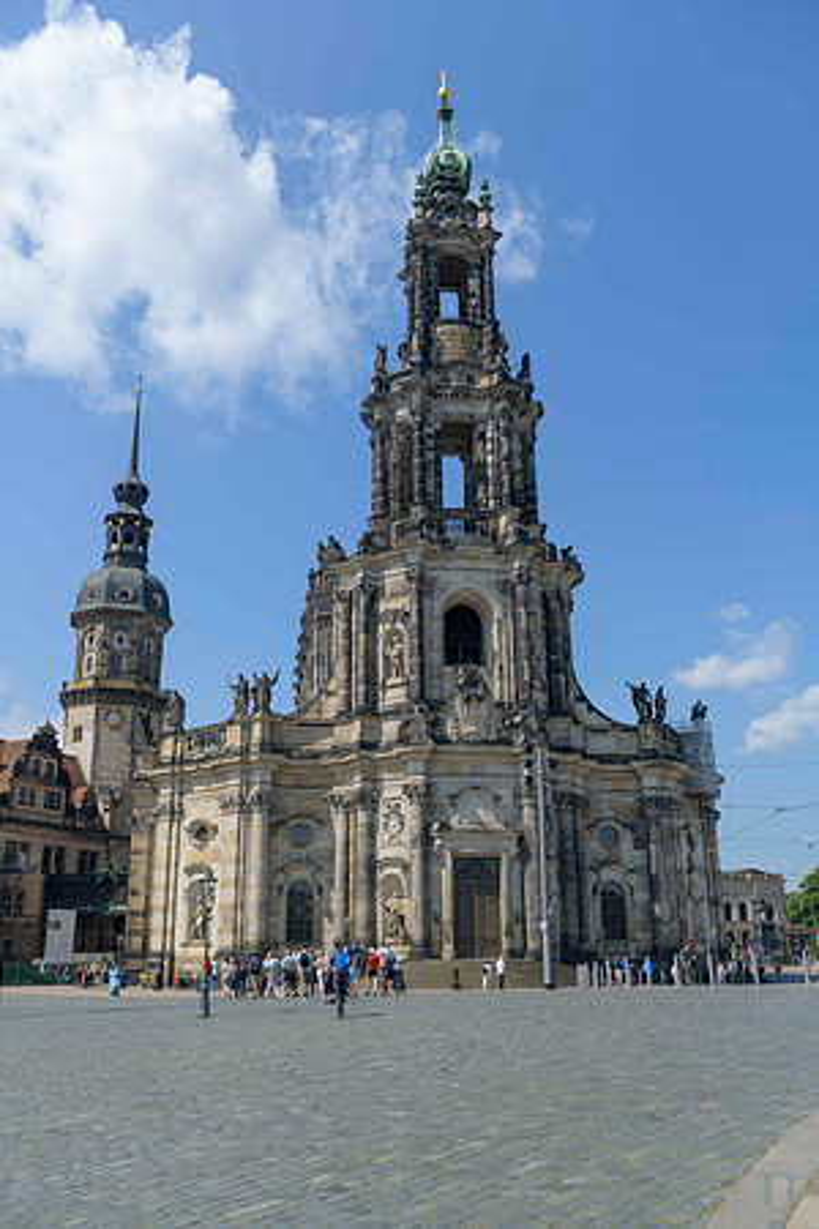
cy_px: 614
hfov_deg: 42.3
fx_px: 1058
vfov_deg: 60.3
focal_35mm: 31
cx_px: 410
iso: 64
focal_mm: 31
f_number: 5
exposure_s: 1/500
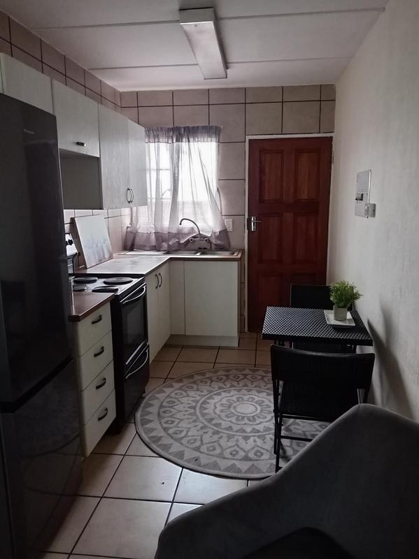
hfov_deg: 51.3
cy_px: 280
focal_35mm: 27
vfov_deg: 65.4
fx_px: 436
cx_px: 210
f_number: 1.8
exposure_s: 1/20
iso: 1367
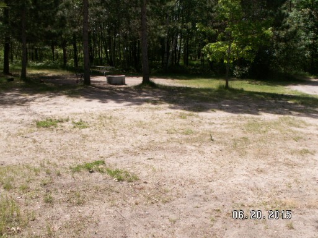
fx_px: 322
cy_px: 119
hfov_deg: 52.6
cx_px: 159
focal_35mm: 35
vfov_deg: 40.7
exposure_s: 1/160
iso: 50
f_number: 6.3
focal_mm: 5.86
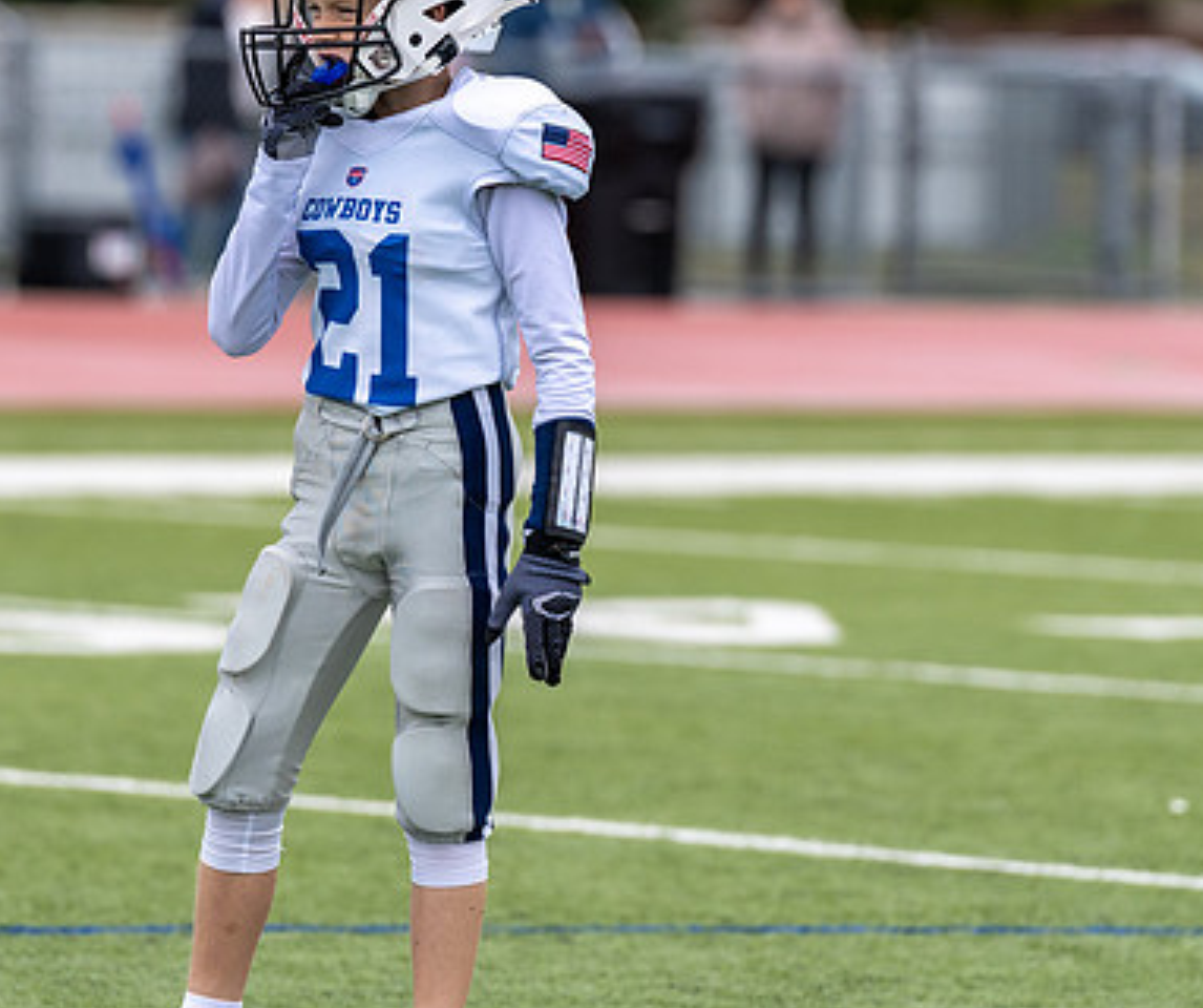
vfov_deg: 4.3
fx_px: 13564
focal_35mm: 374
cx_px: 427
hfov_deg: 5.1
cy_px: 288
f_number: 3.5
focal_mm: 200
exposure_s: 1/1250
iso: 250
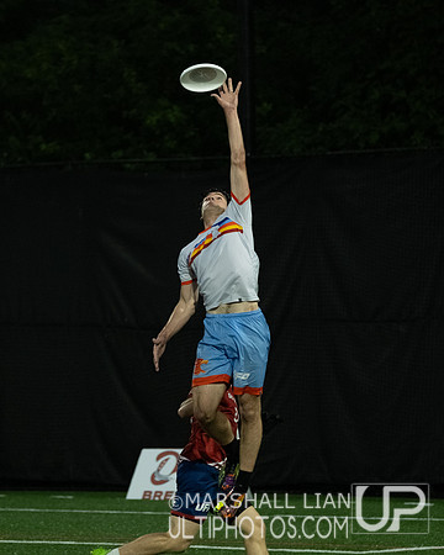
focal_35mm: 262
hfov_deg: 5.9
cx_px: 190
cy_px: 278
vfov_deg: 7.4
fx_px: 4301
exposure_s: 1/1000
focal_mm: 124.3
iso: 3200
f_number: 2.8
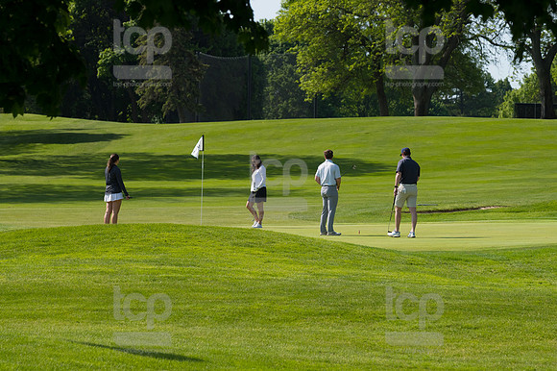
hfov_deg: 8.9
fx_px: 3587
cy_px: 186
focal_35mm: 232
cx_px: 278
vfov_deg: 5.9
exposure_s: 1/1600
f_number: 5.6
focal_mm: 155
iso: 320
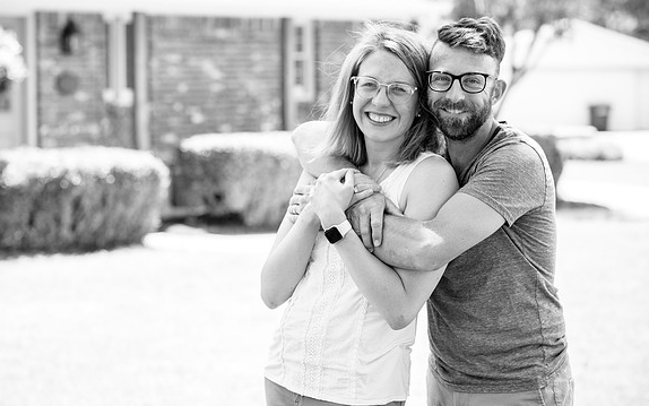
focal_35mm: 100
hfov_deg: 20.8
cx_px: 278
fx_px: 1769
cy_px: 164
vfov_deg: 13.1
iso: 500
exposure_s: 1/640
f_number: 4
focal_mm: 85
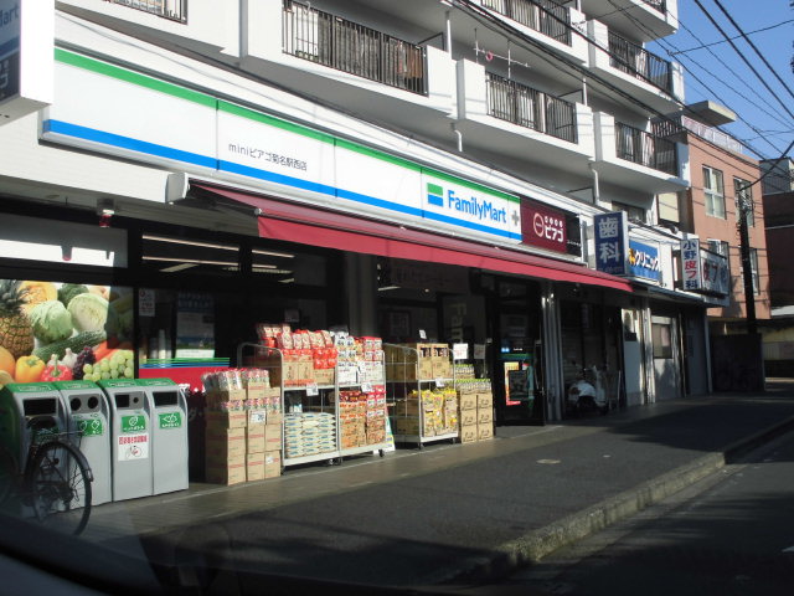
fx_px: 780
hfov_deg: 54.0
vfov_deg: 41.8
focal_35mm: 34
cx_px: 397
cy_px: 298
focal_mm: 6.1
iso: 100
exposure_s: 1/320
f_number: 4
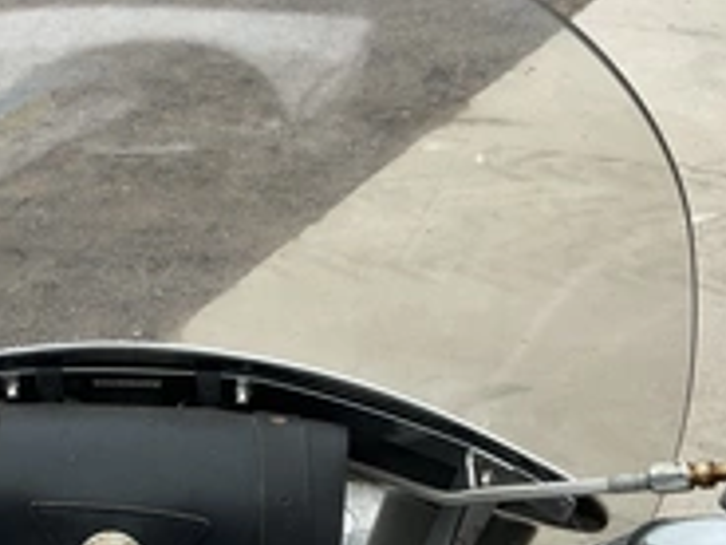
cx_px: 79
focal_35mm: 63
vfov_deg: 23.2
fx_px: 1321
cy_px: 355
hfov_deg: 29.5
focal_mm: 3
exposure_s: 1/122
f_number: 1.8
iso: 20
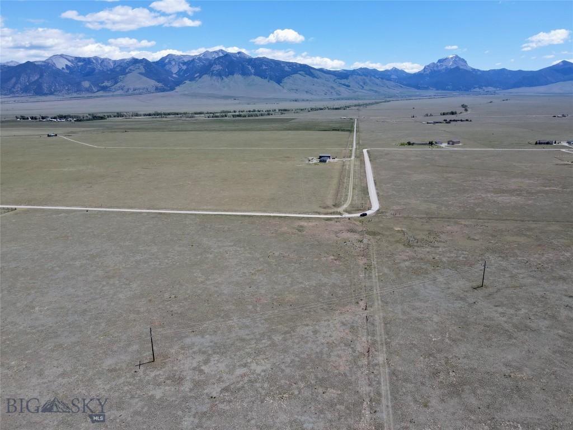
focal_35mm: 24
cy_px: 215
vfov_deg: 56.8
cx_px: 286
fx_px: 397
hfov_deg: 71.6
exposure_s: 1/640
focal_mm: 4.5
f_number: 2.8
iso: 100
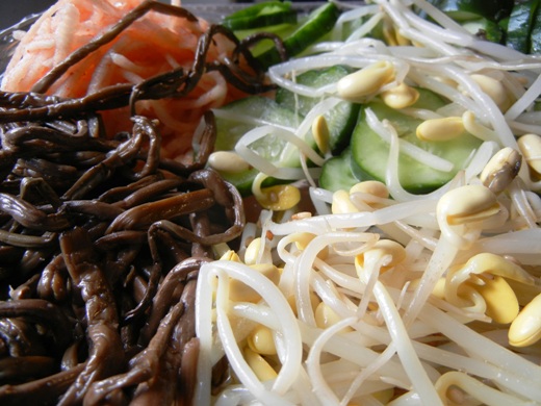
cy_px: 203
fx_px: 469
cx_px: 270
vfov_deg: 46.8
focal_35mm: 30
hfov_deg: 60.0
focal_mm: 5.4
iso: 160
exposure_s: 1/95.3
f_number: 3.5
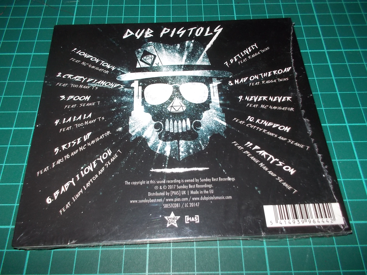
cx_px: 184
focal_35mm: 29
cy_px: 138
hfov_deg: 61.7
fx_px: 307
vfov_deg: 48.2
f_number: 3.3
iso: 200
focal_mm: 4.1
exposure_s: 1/30
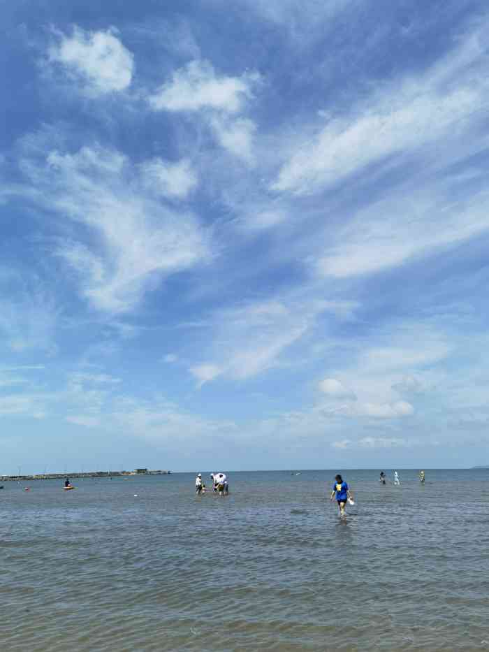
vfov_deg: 65.3
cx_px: 244
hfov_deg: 51.4
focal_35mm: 27
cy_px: 326
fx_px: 508
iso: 50
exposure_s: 1/5000
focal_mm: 6.67
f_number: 1.9
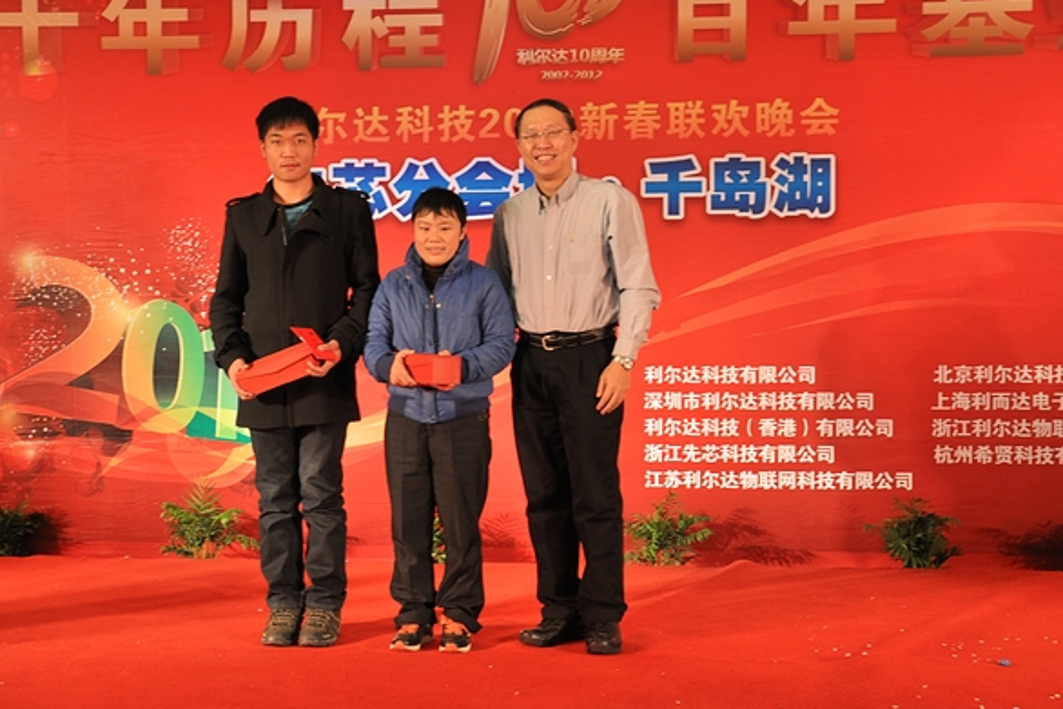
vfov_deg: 31.2
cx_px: 528
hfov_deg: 45.4
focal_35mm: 43
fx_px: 1270
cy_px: 350
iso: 400
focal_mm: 28
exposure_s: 1/40
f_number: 5.6
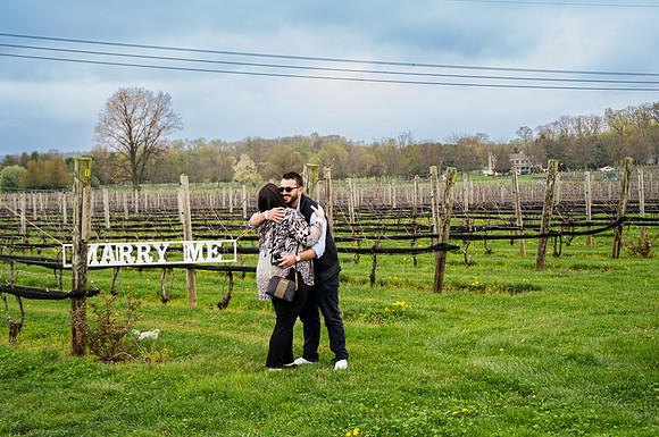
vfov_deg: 28.0
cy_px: 219
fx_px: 877
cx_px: 330
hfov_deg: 41.2
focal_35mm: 48
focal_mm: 46
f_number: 4
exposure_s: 1/125
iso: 64
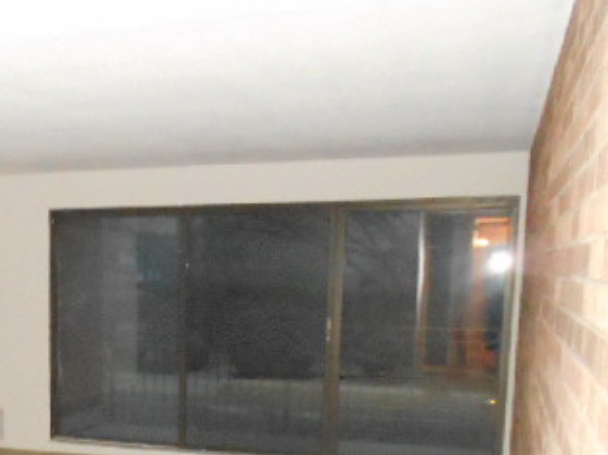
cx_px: 37
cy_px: 405
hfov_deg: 33.8
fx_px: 930
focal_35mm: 53
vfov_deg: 26.6
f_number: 3.2
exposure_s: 1/25
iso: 1600
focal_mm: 4.6
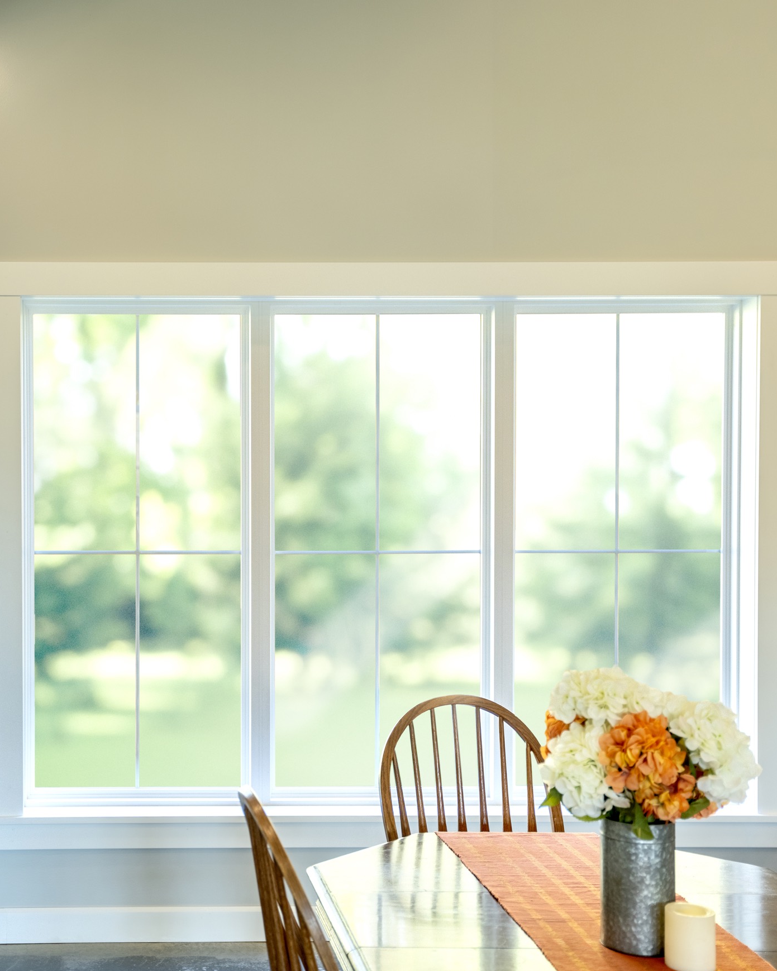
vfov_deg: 36.6
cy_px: 568
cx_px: 390
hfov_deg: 29.7
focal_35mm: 51
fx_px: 1466
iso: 640
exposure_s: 1/800
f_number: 2.8
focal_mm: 45
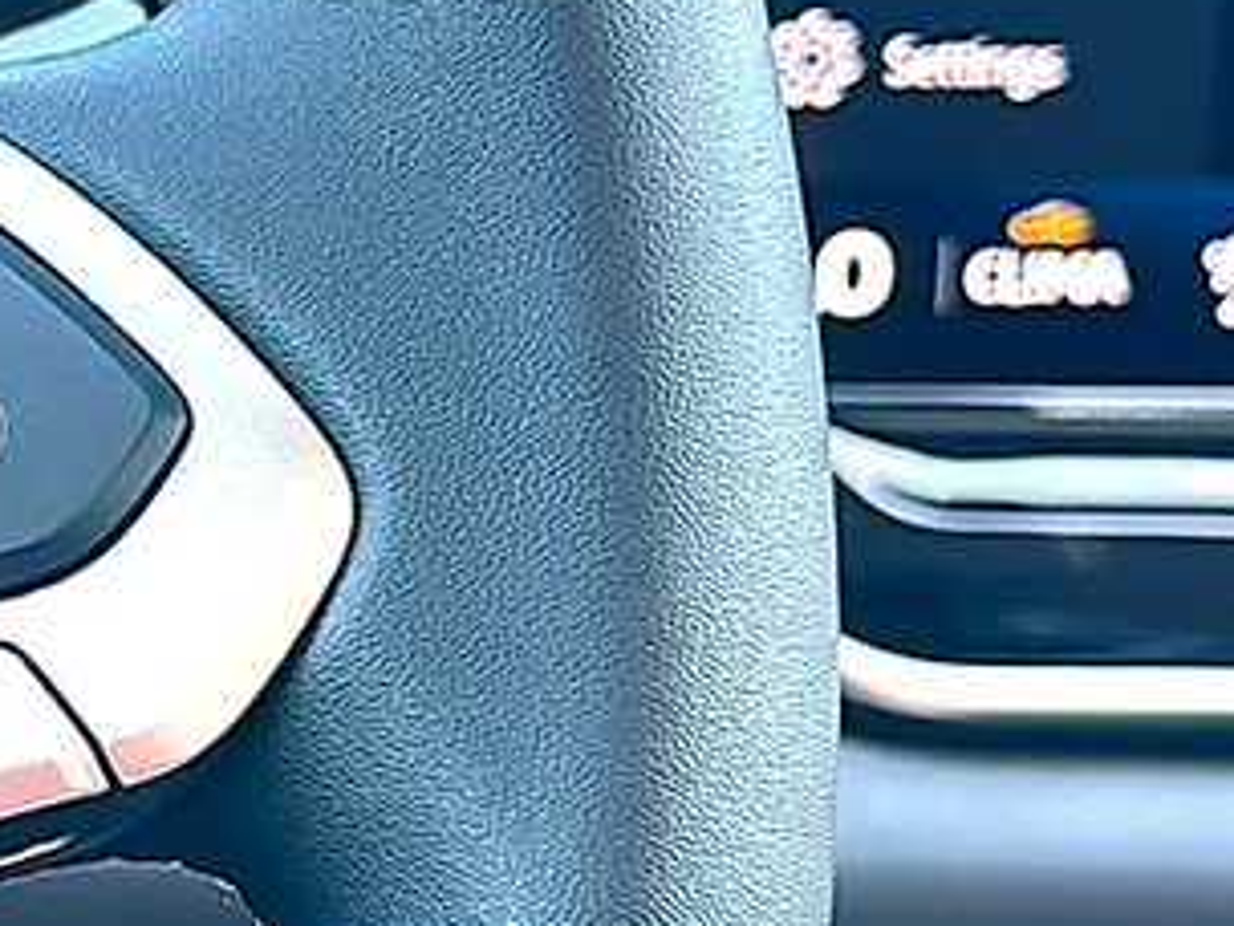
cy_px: 424
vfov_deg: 13.1
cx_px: -179
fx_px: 4028
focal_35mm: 113
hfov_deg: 16.8
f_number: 1.78
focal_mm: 6.86
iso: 80
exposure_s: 1/119
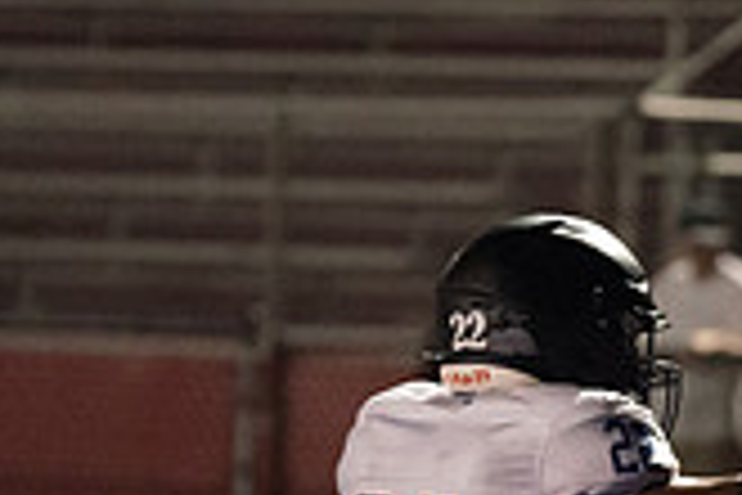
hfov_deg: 4.1
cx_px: 1216
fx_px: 10284
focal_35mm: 499
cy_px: 622
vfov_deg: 2.8
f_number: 2.8
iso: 12800
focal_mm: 122
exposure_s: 1/1250
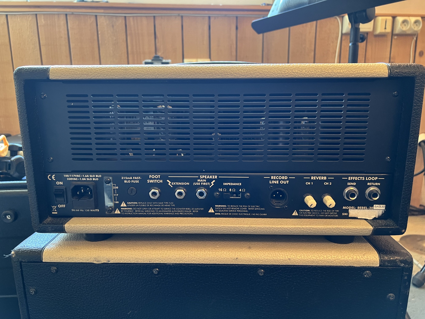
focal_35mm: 26
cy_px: 160
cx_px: 212
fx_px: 319
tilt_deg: -12.5
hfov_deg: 67.3
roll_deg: +0.5
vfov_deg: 53.1
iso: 400
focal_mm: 5.7
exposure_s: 1/33
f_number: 1.5
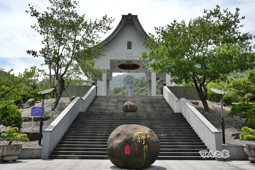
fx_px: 242
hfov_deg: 55.7
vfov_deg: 38.8
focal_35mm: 34
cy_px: 85
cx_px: 128
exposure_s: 1/6400
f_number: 9
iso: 4000
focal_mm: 34.1
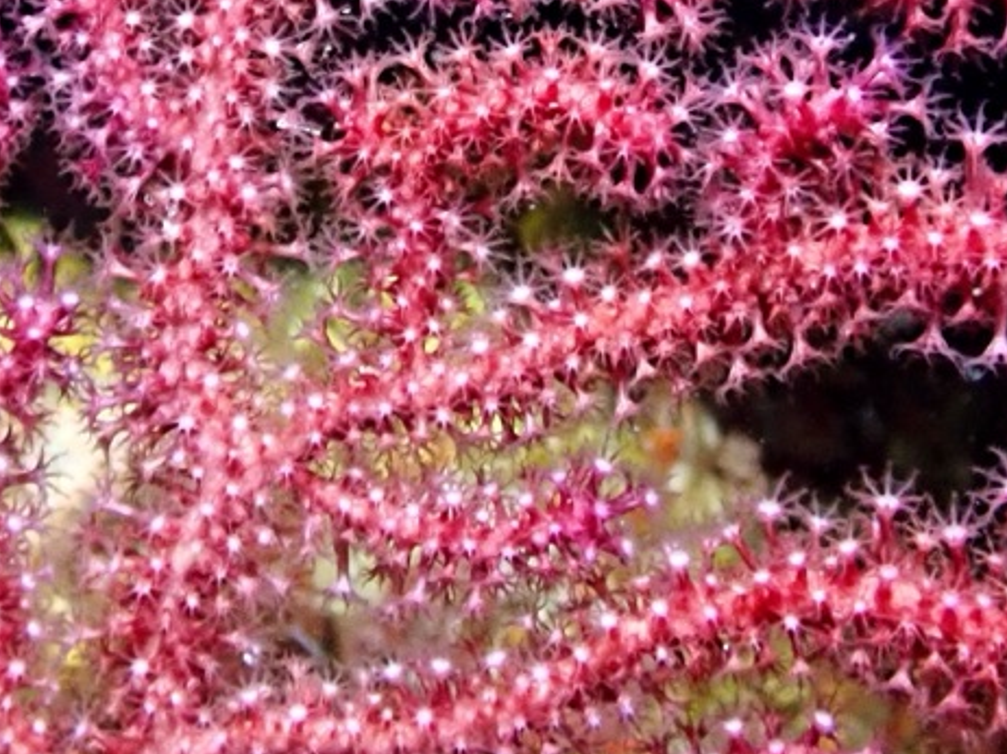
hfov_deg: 18.9
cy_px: -59
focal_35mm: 104
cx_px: 405
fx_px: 3024
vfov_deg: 13.9
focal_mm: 5.4
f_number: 2.3
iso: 800
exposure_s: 1/60
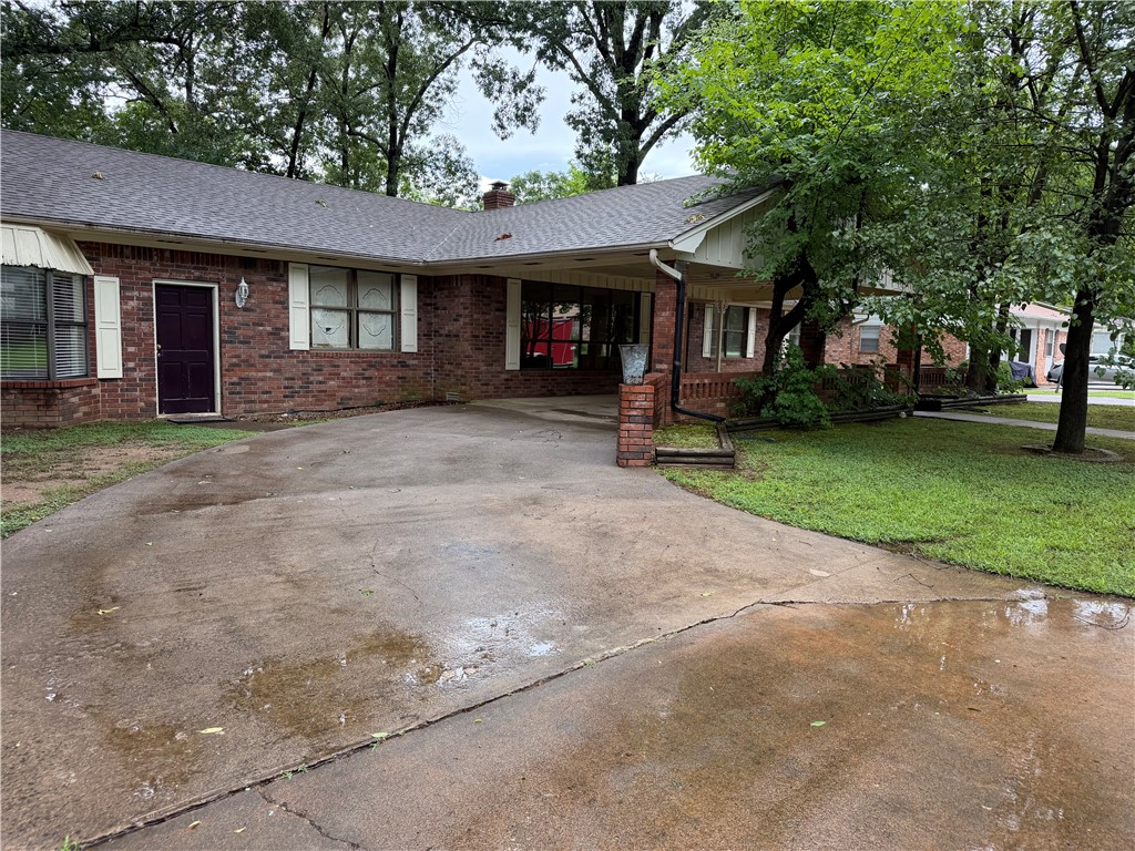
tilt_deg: -5.3
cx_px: 568
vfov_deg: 56.8
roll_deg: -1.8
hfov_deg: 71.6
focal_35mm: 24
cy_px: 426
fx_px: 787
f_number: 1.78
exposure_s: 1/665
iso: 100
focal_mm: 6.76
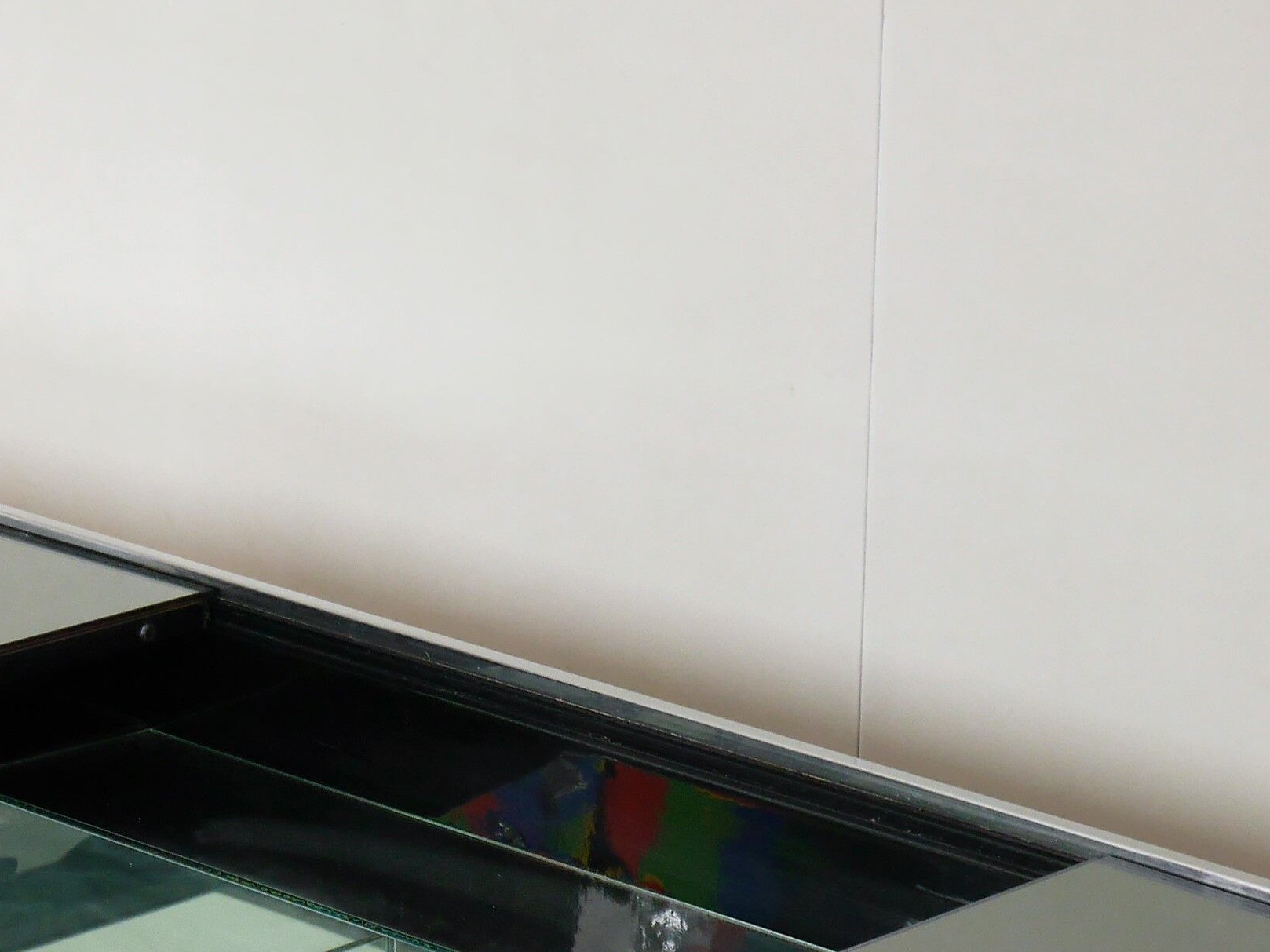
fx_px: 5833
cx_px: 442
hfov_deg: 12.4
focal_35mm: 159
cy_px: 1154
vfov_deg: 9.2
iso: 500
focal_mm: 28
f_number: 5.5
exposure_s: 1/60
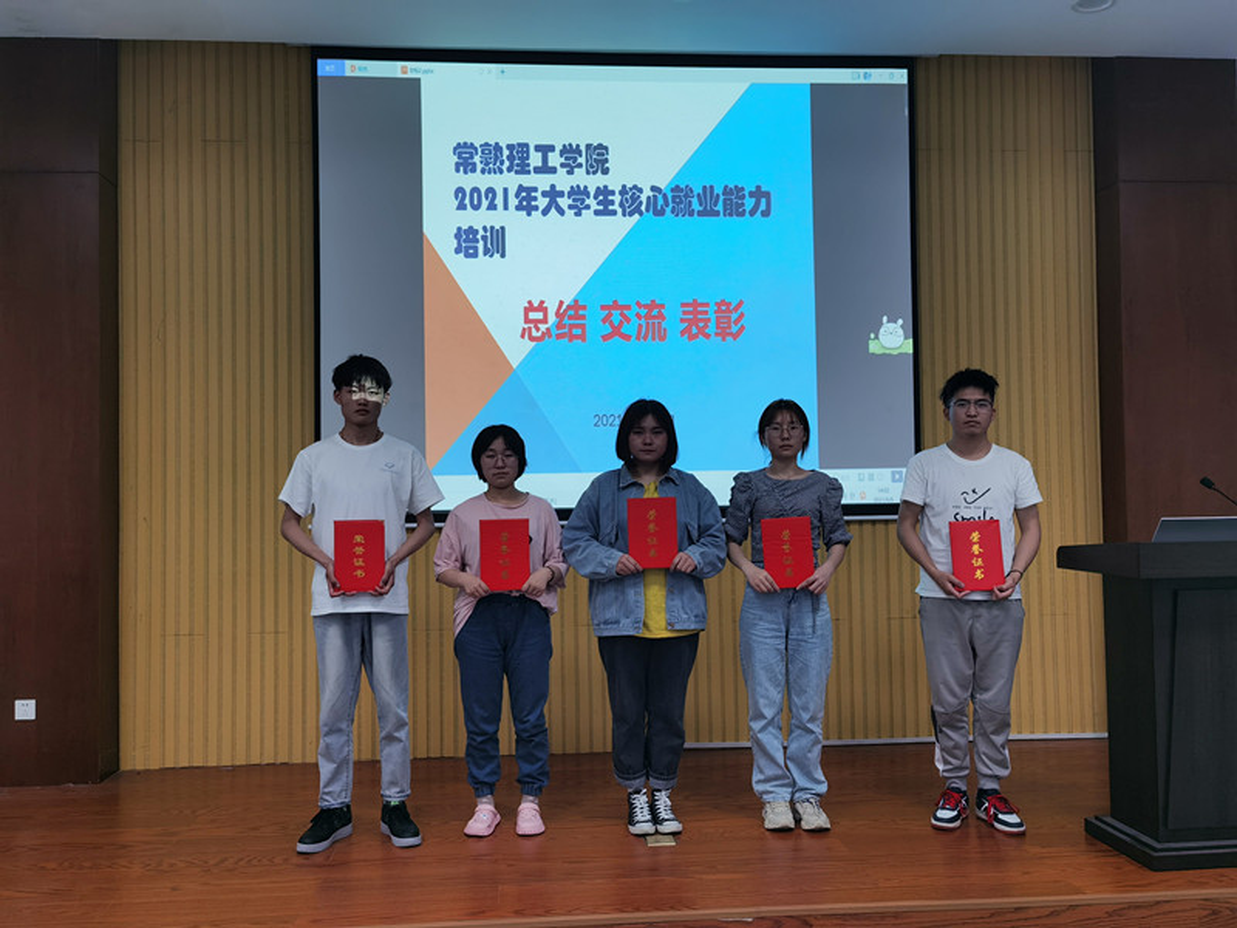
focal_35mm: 32
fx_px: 1144
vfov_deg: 44.2
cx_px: 618
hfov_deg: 56.8
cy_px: 464
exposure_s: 1/100
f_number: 1.6
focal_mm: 5.56
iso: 100
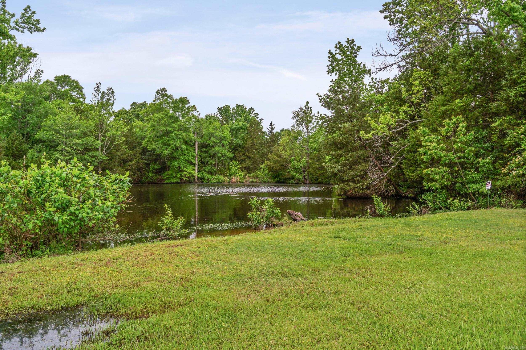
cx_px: 263
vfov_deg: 47.9
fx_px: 394
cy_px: 175
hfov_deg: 67.4
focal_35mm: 27
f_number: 9
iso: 250
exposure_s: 1/250
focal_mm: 18
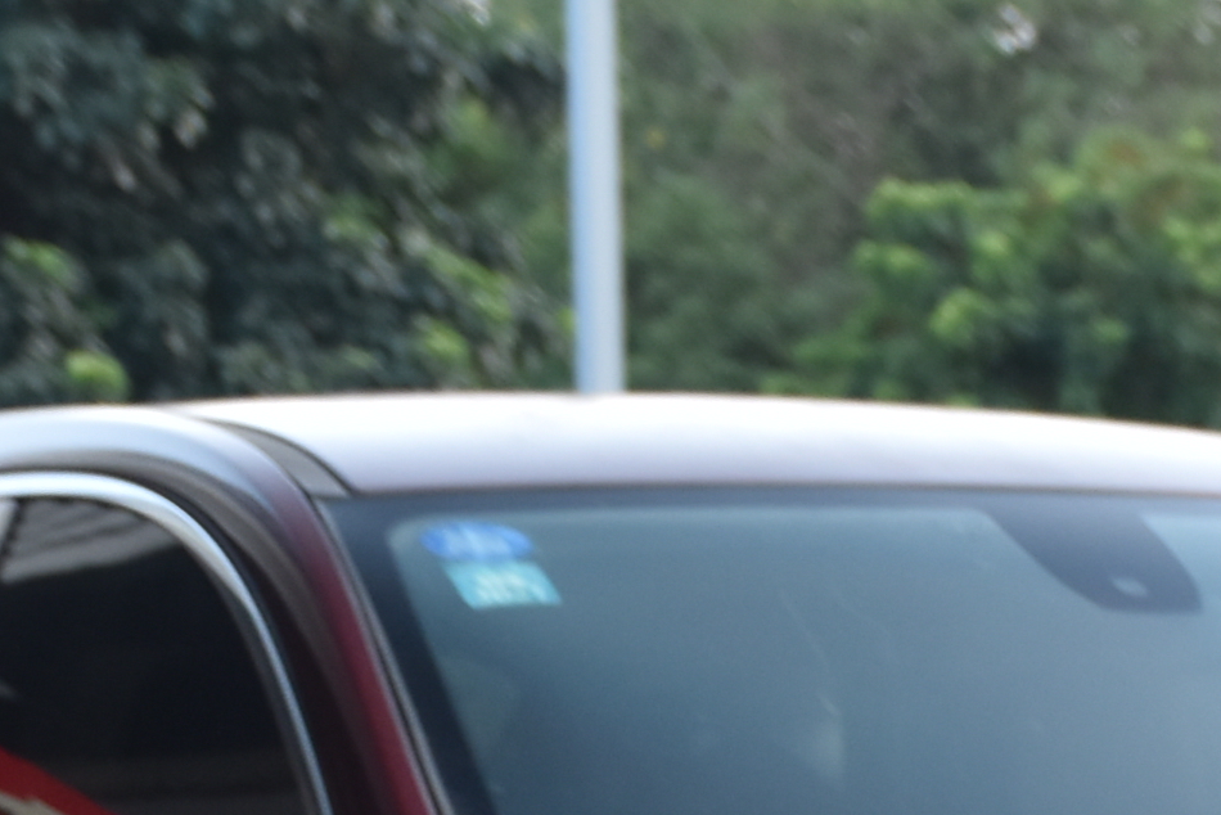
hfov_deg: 8.2
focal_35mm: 248
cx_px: 1198
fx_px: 8426
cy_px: 1663
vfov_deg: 5.4
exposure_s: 1/60
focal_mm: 35
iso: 400
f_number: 4.2
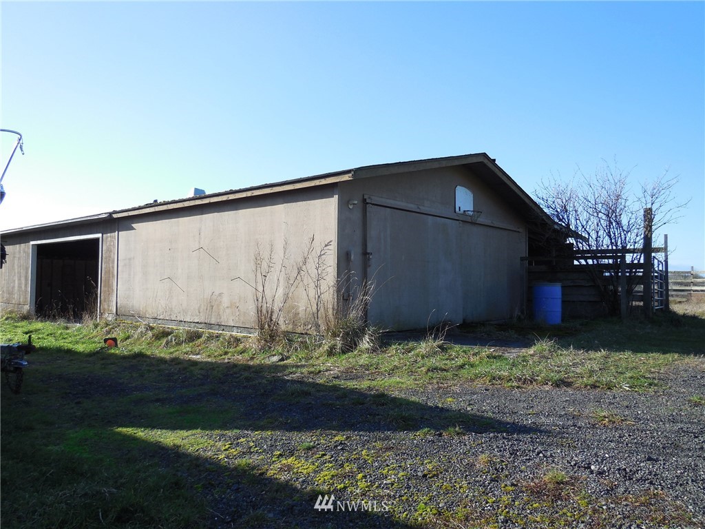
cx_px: 352
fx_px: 509
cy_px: 264
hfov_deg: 69.4
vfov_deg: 54.9
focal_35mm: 25
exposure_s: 1/800
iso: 125
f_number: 3.1
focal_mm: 4.5
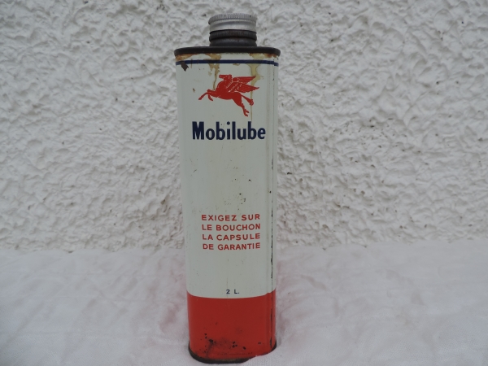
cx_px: 244
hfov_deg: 71.6
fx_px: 338
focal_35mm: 24
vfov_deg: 56.8
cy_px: 183
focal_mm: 4.3
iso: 80
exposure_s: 1/500
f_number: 3
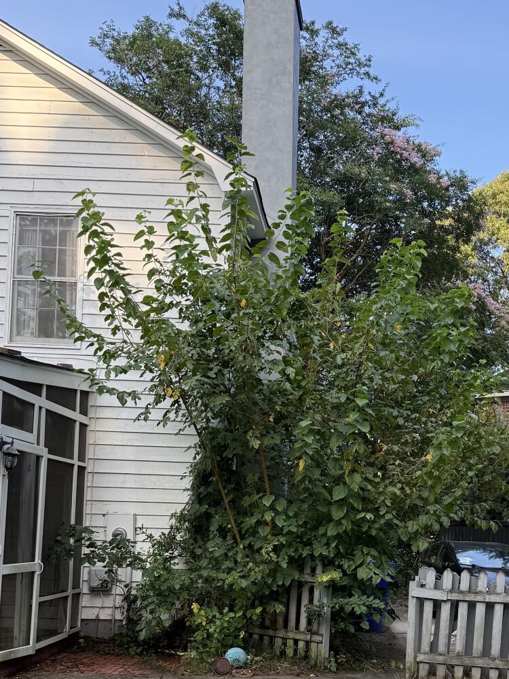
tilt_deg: +2.7
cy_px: 492
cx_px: 341
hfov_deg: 30.0
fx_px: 941
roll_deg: -1.6
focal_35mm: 48
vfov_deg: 38.8
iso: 80
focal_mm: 6.76
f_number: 1.78
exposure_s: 1/772
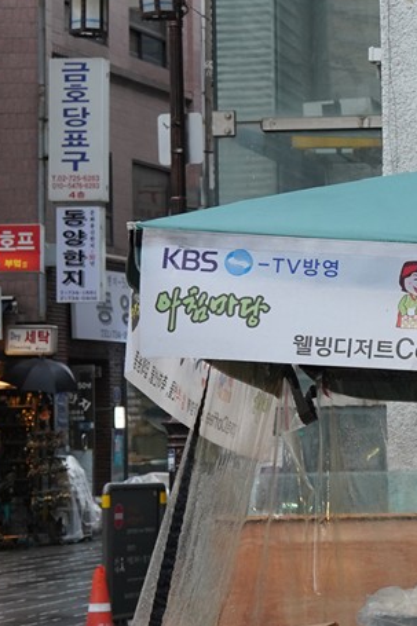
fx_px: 2678
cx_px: 786
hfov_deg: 8.5
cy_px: 341
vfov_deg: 13.3
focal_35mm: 154
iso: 640
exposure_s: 1/100
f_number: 7.1
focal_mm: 35
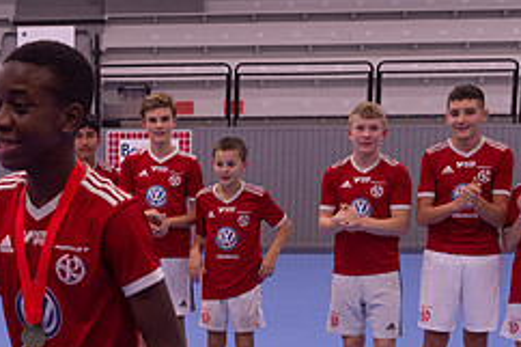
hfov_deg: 23.5
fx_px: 1215
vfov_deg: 15.9
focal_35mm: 84
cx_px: 43
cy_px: 358
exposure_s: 1/200
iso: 2000
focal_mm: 35
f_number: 3.5
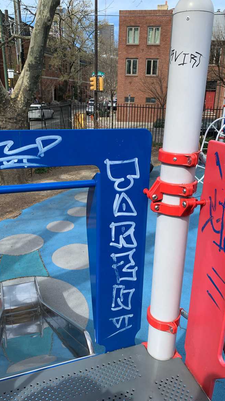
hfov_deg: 40.2
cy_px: 204
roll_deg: -2.1
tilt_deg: -18.8
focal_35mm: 29
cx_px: 113
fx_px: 308
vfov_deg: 66.1
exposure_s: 1/1205
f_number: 1.8
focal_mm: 4.25
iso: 25
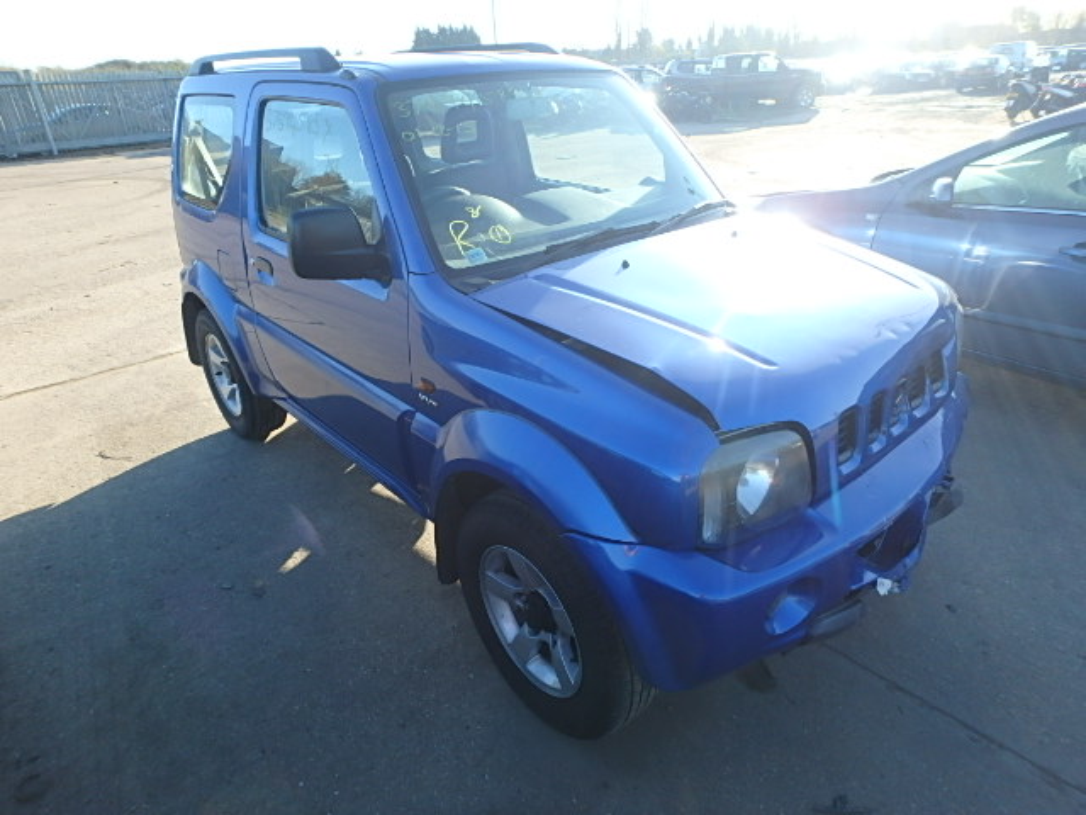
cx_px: 543
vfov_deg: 63.4
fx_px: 659
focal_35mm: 21
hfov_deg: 79.0
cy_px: 408
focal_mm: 3.7
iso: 125
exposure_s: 1/250
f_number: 3.5
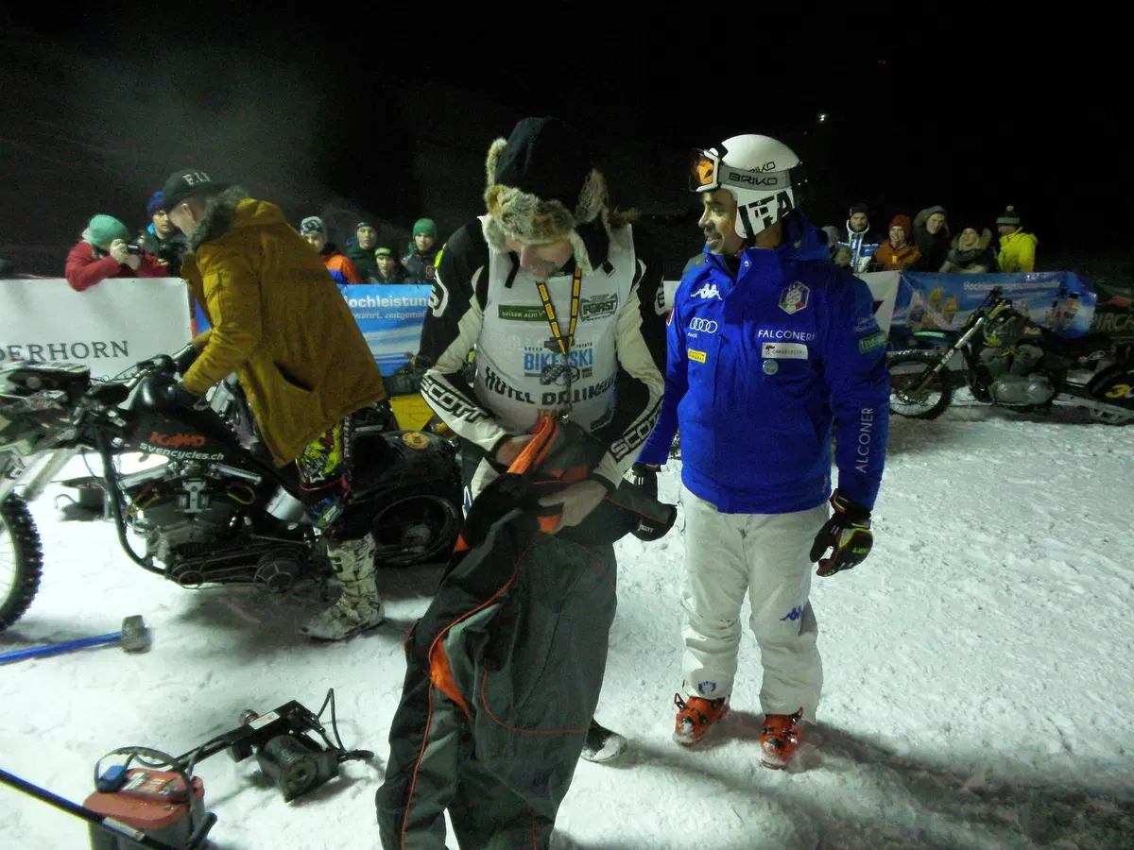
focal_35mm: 23
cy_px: 425
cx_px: 567
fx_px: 753
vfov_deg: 58.9
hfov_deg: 73.9
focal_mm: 4.1
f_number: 2.8
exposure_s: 1/160
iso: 1600
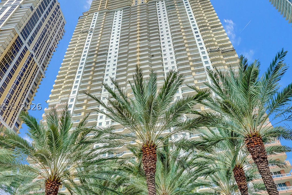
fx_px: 203
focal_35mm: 25
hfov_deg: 71.5
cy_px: 106
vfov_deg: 51.2
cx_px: 147
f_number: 20
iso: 1250
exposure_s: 1/500
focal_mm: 16
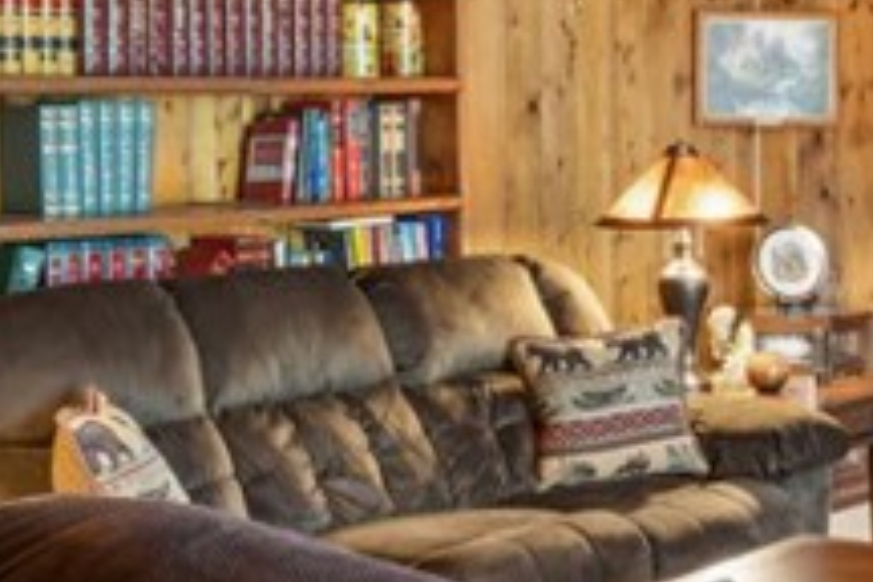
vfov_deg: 17.3
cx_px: 538
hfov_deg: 26.0
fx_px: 1889
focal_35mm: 78
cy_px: 57
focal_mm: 16.4
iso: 100
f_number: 13
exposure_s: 5
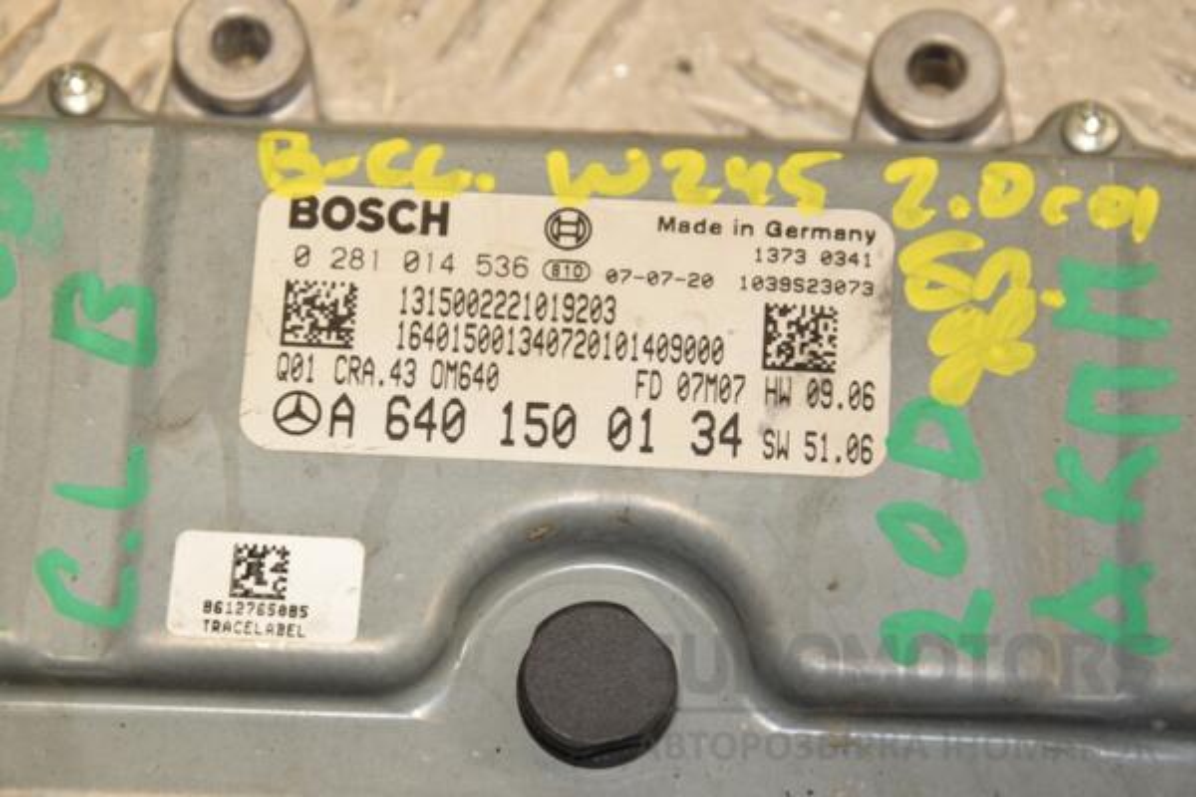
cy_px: 398
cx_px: 598
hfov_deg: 13.0
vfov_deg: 8.7
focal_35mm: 158
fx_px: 5232
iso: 800
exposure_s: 1/100
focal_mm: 105
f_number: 10
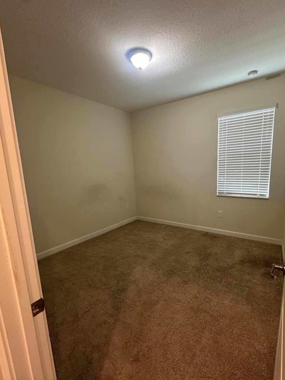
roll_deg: +1.6
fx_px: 176
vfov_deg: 94.4
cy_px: 197
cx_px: 157
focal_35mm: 16
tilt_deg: -8.5
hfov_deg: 77.9
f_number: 2.2
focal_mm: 2.22
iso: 250
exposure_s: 1/60
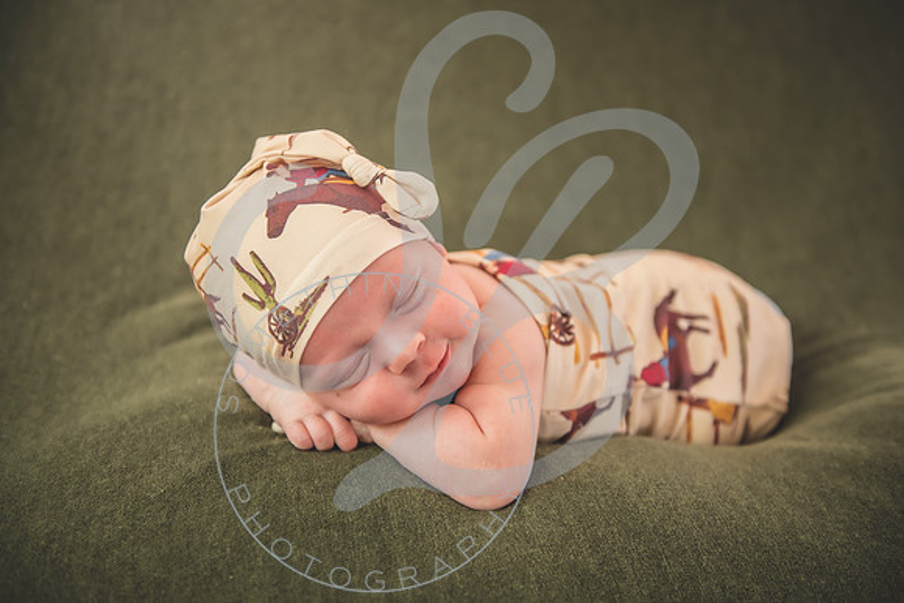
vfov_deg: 28.1
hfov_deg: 41.1
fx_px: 1206
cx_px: 452
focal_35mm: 48
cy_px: 302
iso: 400
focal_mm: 48
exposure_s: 1/125
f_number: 2.8
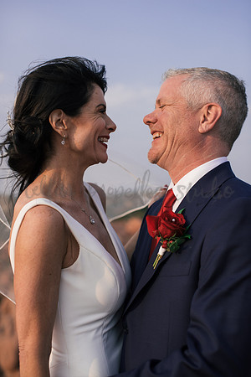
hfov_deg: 27.0
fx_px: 523
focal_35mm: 50
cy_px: 188
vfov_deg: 39.6
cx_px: 126
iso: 125
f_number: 2.8
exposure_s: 1/1250
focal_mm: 50
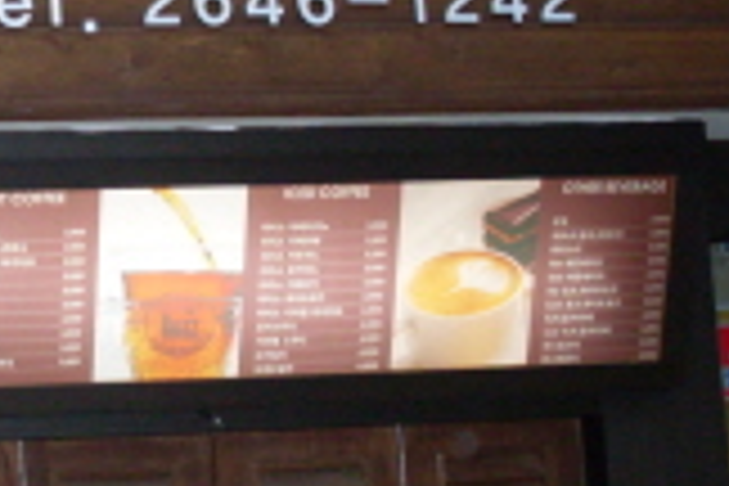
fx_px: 2470
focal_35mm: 122
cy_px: 128
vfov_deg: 11.2
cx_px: -189
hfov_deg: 16.0
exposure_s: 1/45
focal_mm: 6.3
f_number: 2.8
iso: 160
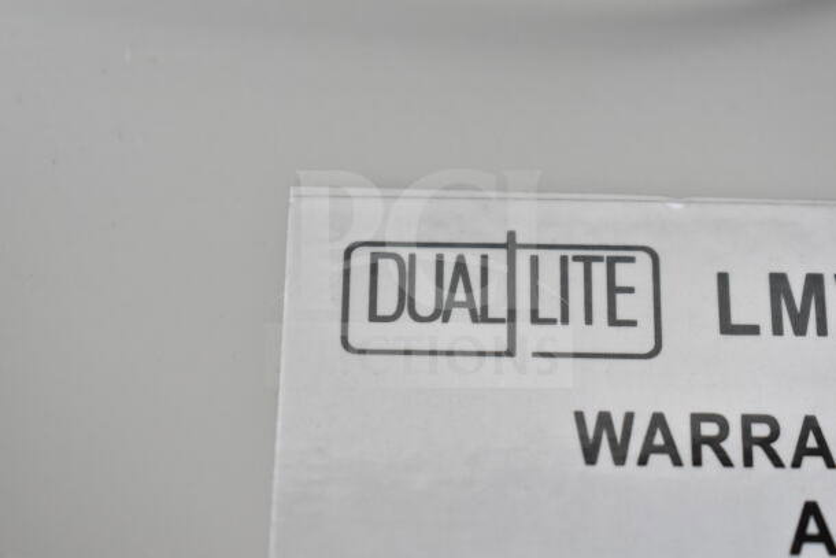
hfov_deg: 24.6
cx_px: 418
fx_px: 1916
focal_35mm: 82
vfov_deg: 16.6
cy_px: 279
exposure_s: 1/100
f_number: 5.6
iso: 3200
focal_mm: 55
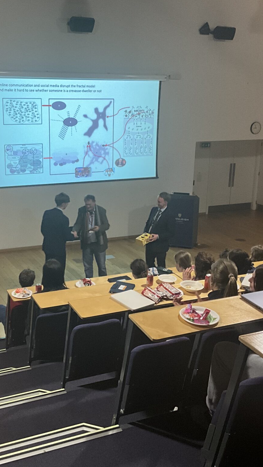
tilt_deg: -15.2
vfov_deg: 47.4
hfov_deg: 27.6
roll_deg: -0.5
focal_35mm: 43
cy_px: 231
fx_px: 533
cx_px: 98
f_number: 1.8
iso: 320
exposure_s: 1/43
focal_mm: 3
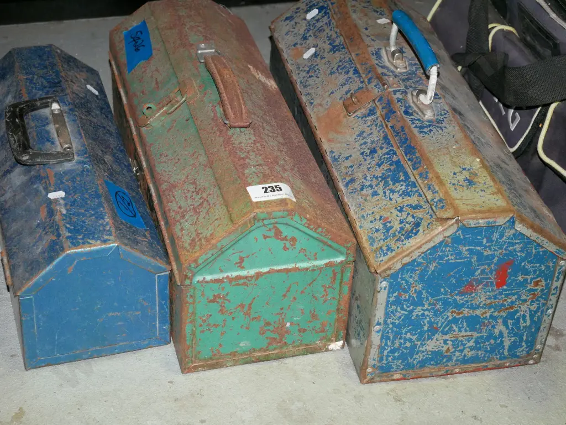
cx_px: 283
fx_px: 1080
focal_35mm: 66
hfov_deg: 29.4
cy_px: 212
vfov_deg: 22.3
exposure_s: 1/125
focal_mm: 33
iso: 3200
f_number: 5.6
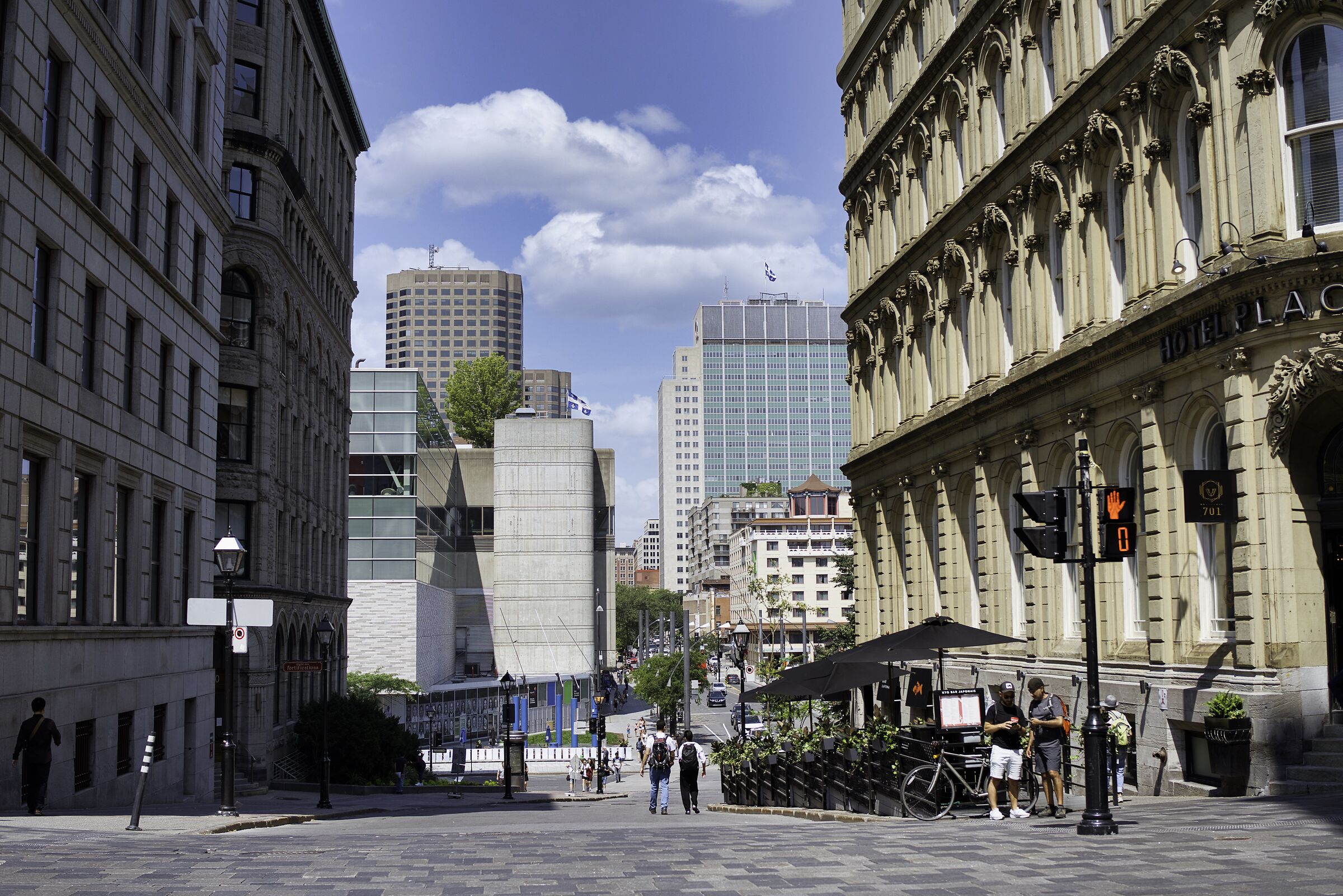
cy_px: 448
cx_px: 672
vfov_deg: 33.4
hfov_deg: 48.5
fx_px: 1492
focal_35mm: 40
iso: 100
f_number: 4
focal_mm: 40
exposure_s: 1/1000
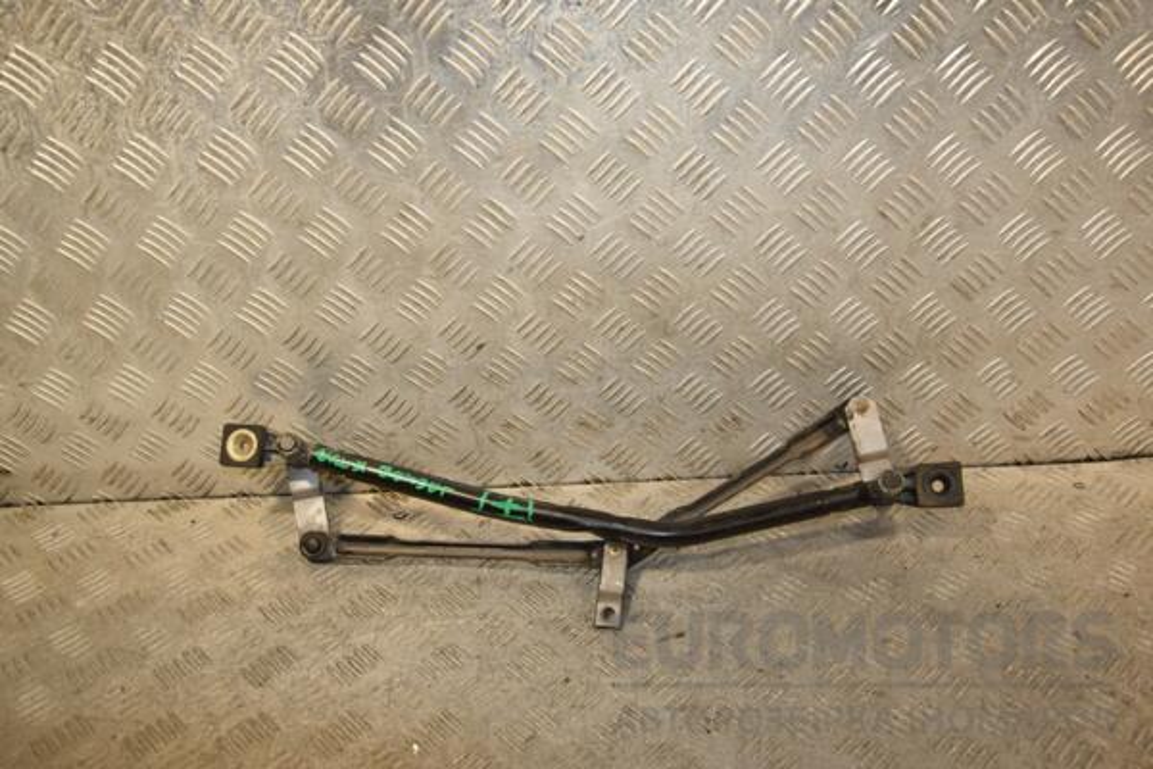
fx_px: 1153
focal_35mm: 36
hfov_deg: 53.1
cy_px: 384
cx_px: 576
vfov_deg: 36.9
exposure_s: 1/200
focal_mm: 24
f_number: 5
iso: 800
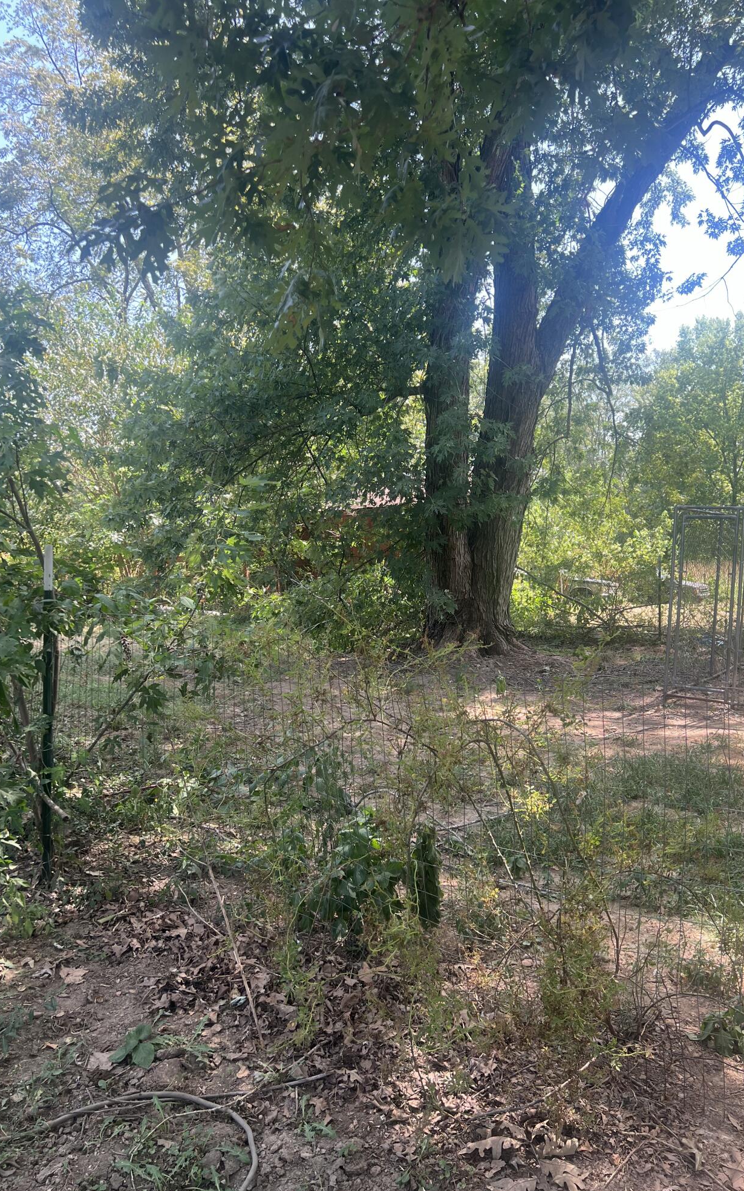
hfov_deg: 44.5
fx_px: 909
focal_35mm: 28
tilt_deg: -1.6
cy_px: 595
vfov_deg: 66.5
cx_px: 388
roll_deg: +4.0
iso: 50
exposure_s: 1/303
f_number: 1.5
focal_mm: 5.7
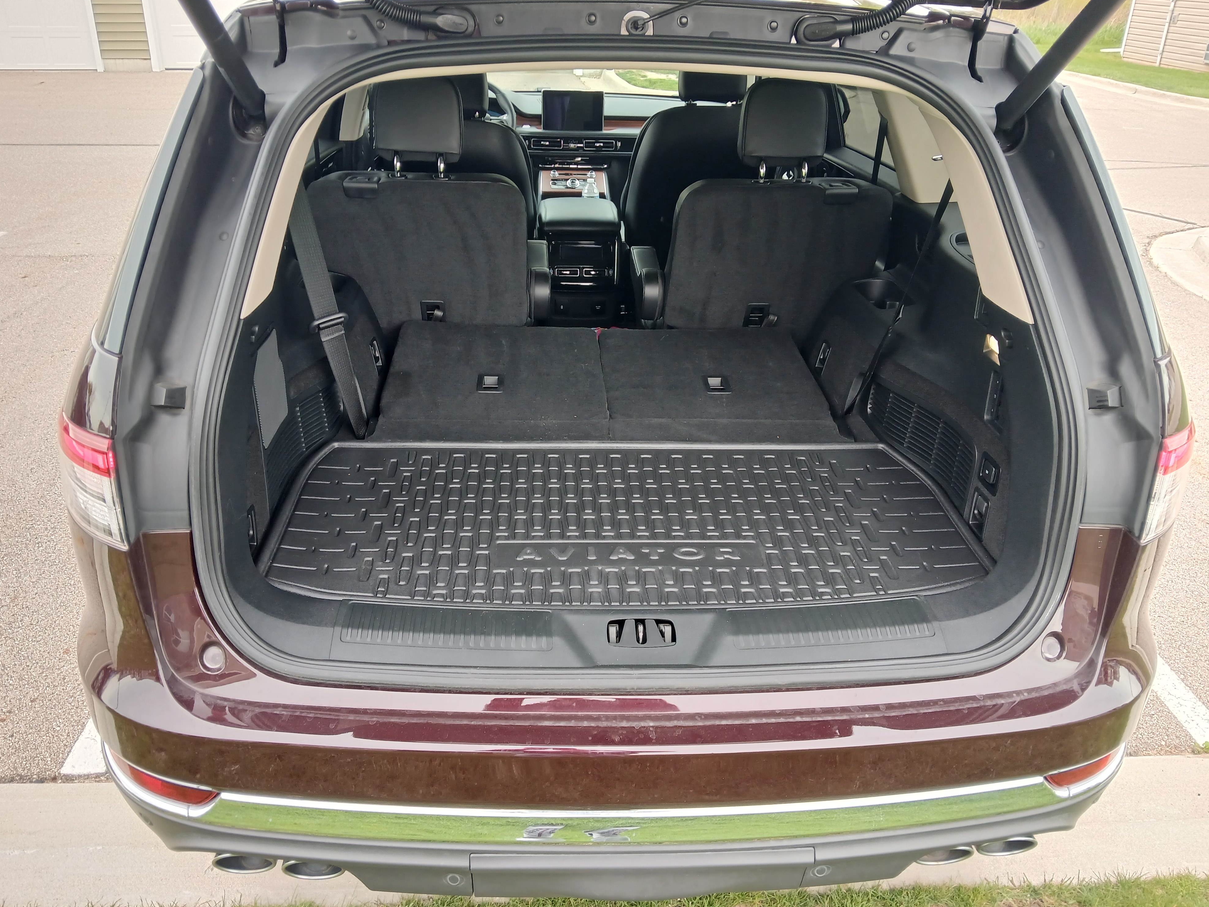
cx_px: 587
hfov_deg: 65.3
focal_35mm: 27
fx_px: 943
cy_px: 442
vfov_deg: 51.4
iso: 64
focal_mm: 3.98
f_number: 1.8
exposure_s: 1/60
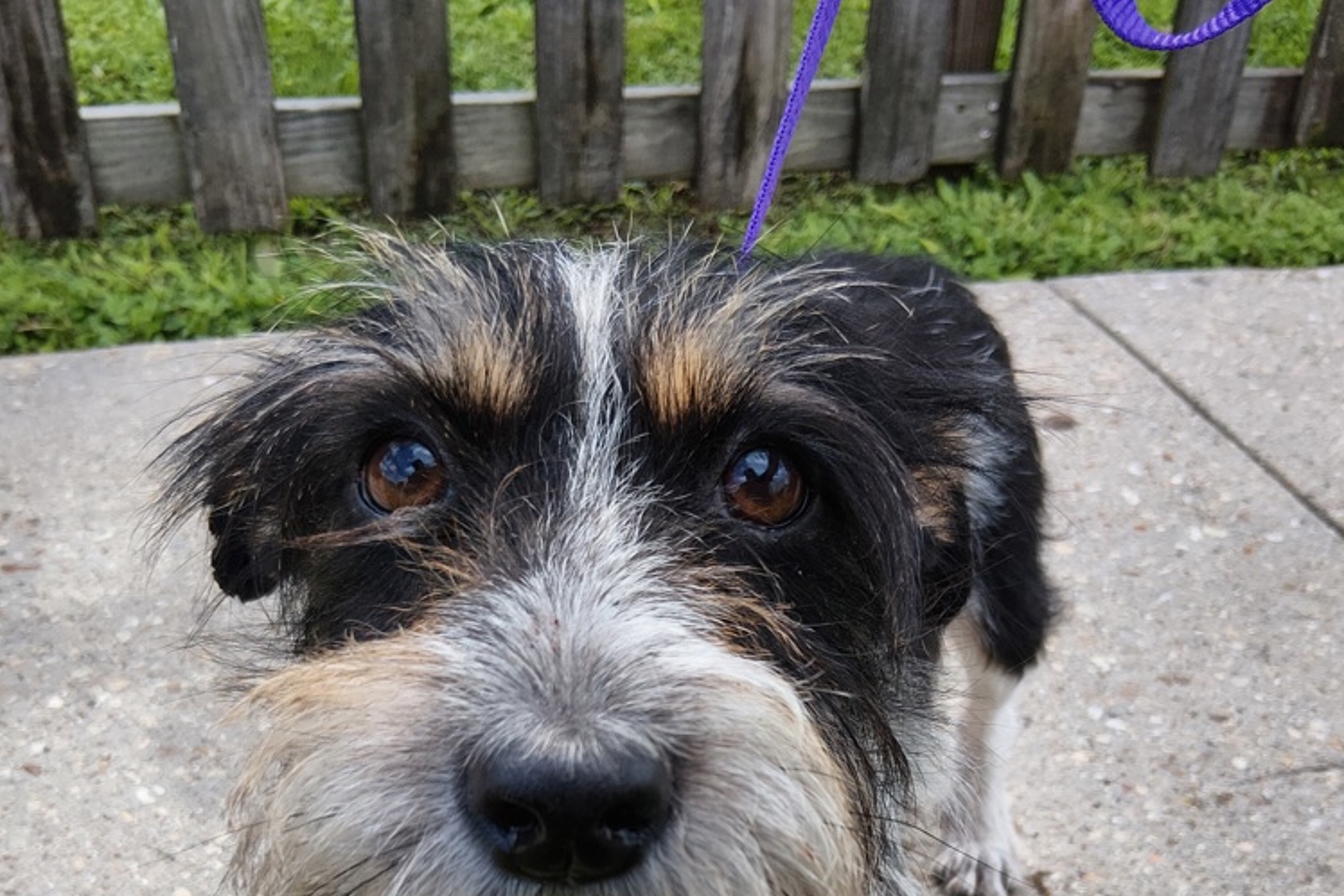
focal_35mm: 37
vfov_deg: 34.0
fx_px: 1382
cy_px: 804
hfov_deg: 51.9
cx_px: 667
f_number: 1.8
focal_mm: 3.86
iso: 20
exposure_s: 1/288
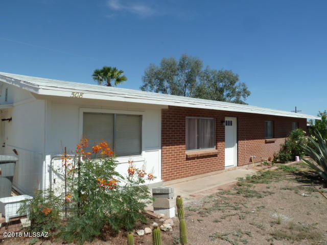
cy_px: 122
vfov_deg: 54.9
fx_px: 236
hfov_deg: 69.4
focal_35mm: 25
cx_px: 164
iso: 80
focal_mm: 4.1
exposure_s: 1/400
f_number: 5.6
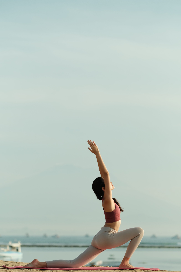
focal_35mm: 145
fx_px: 1094
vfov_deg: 14.2
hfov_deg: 9.5
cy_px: 146
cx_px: 97
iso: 320
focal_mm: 90
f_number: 2.5
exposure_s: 1/5800
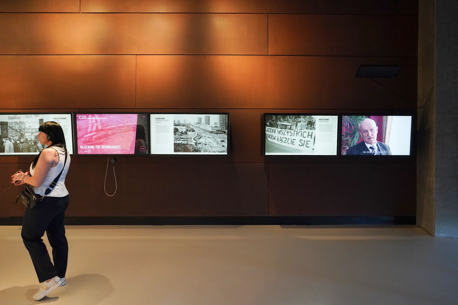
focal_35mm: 24
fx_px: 305
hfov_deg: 73.7
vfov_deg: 53.1
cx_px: 229
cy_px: 152
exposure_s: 1/80
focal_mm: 24
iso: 3200
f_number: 8
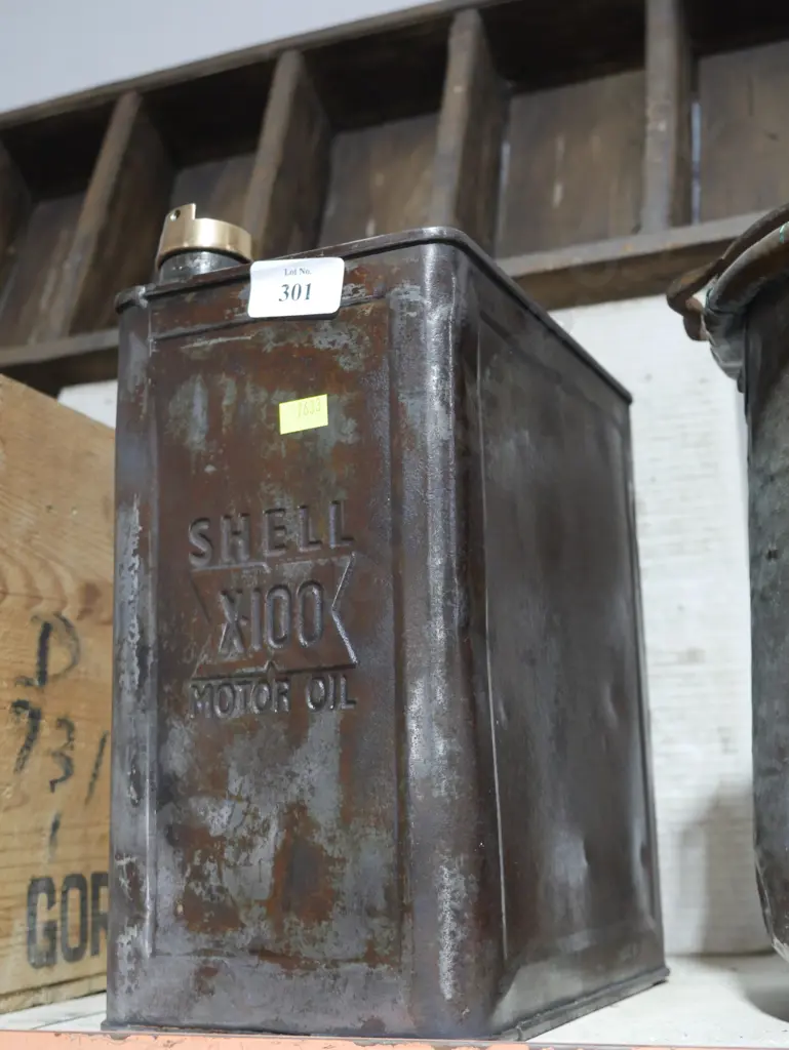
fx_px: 1397
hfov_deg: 31.5
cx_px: 394
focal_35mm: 46
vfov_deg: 41.2
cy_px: 525
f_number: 5.1
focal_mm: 23
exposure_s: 1/60
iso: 2000
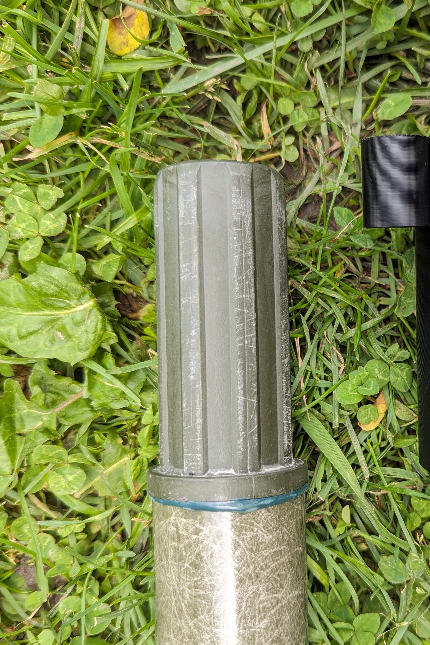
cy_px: 354
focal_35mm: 38
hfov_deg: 33.8
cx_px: 355
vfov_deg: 50.6
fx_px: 681
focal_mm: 6.81
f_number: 1.85
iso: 42
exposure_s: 1/317
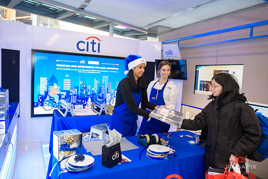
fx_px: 201
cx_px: 134
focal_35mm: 27
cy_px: 90
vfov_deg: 48.0
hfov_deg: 67.4
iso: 800
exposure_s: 1/125
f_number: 3.2
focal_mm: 27
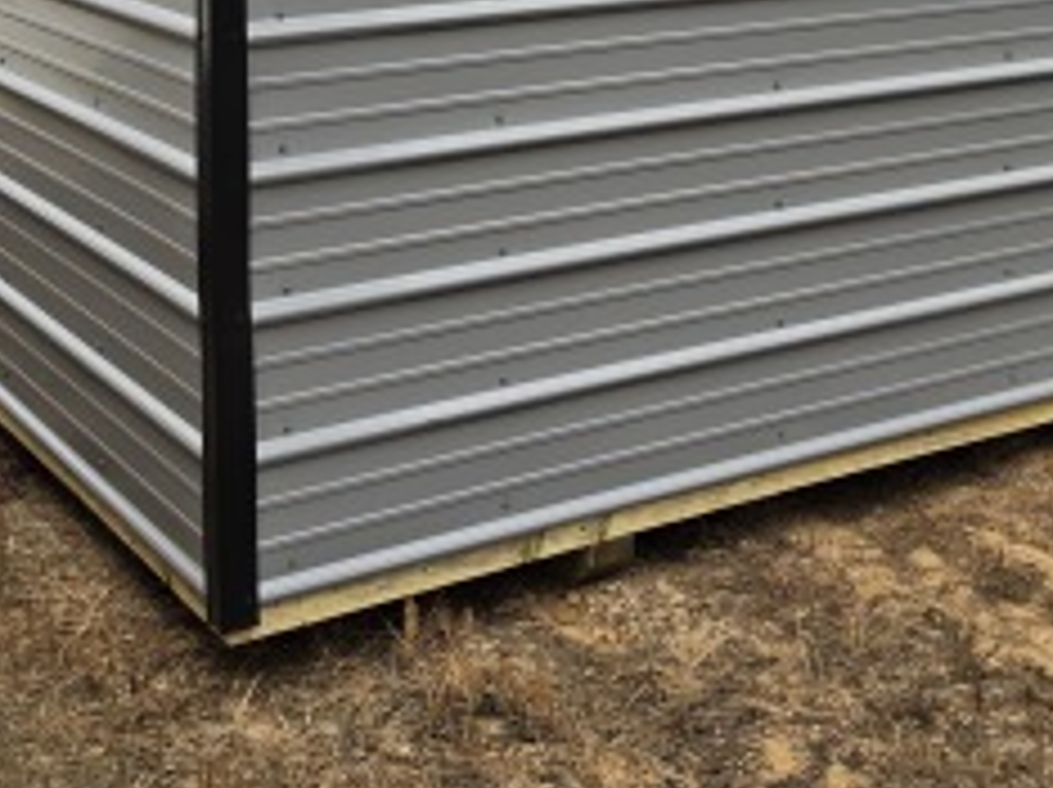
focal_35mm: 63
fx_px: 1914
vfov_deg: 21.7
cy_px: -135
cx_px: 644
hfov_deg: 30.7
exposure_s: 1/4235
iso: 64
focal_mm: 6.5
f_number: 1.4
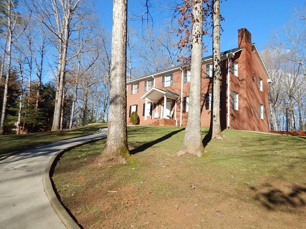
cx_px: 166
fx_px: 212
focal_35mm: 24
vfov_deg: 56.8
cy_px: 110
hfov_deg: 71.5
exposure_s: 1/1500
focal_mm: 4
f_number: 3
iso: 125
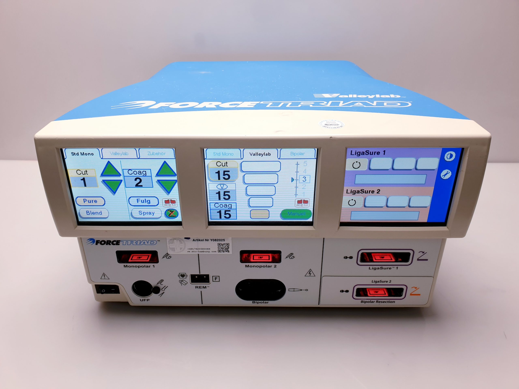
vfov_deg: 53.1
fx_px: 390
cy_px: 194
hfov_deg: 67.3
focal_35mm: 26
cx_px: 260
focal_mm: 4.3
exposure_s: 1/100
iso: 50
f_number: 2.4
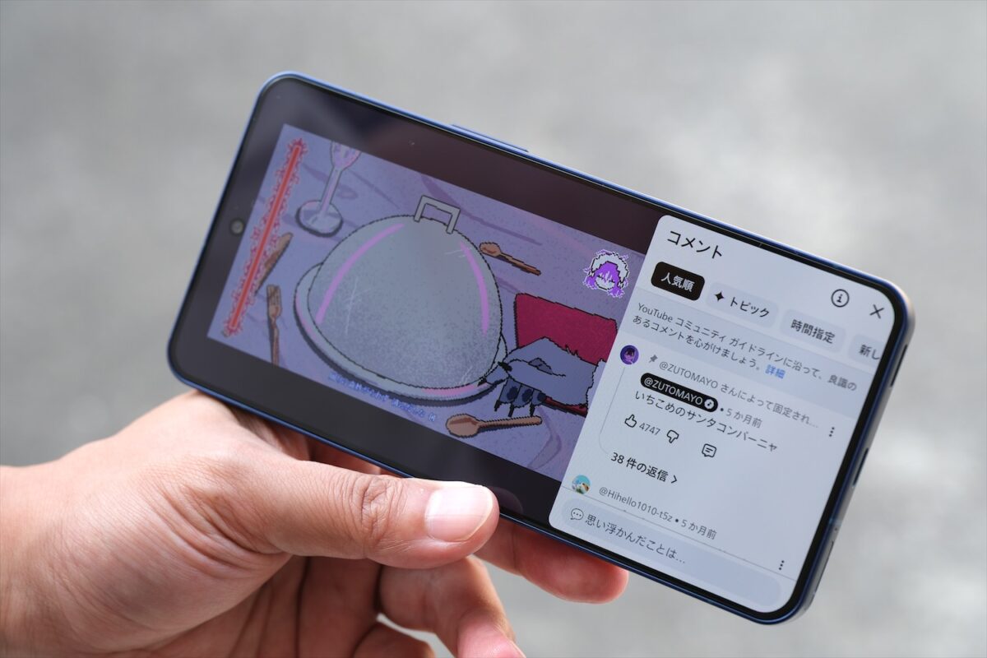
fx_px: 2275
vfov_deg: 16.5
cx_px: 494
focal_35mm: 83
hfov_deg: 24.5
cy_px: 329
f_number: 5
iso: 250
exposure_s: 1/125
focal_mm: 55
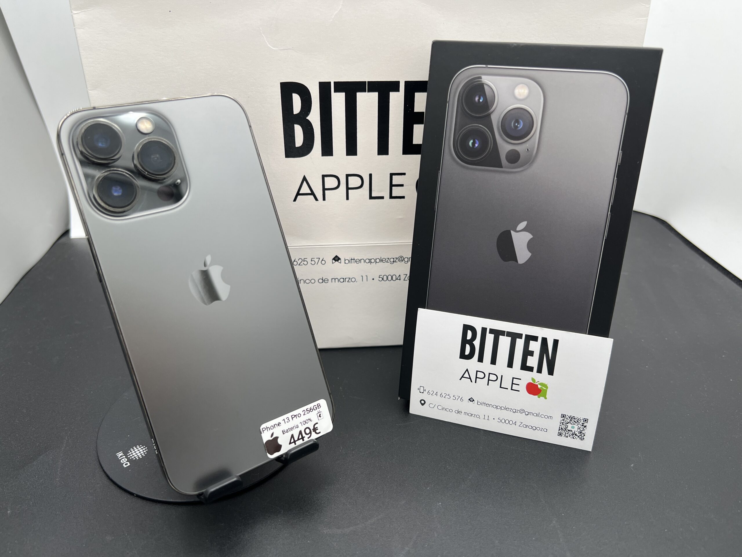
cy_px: 278
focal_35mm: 26
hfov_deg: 67.3
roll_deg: +1.0
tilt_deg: -30.9
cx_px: 371
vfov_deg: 53.1
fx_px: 557
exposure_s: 1/282
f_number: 1.5
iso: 40
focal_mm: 5.7
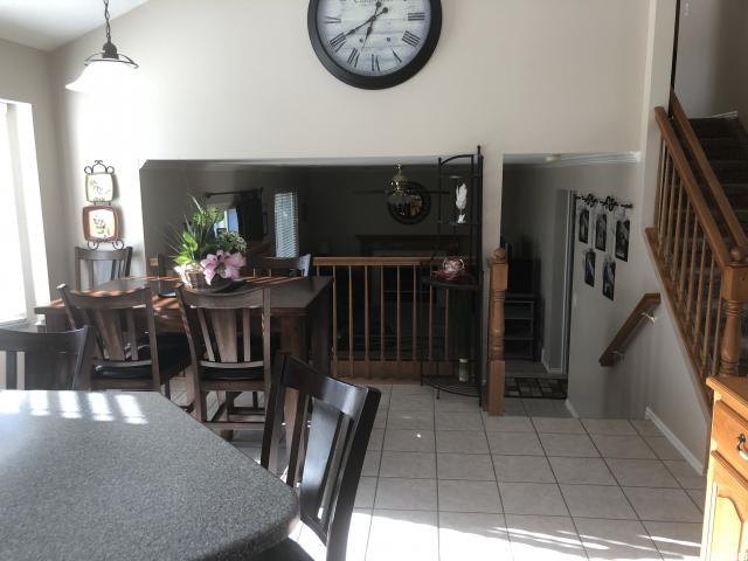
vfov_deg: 49.7
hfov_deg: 63.4
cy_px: 280
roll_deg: -0.2
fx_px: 605
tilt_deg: -10.6
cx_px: 374
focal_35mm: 28
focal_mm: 3.99
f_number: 1.8
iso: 25
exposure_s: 1/30
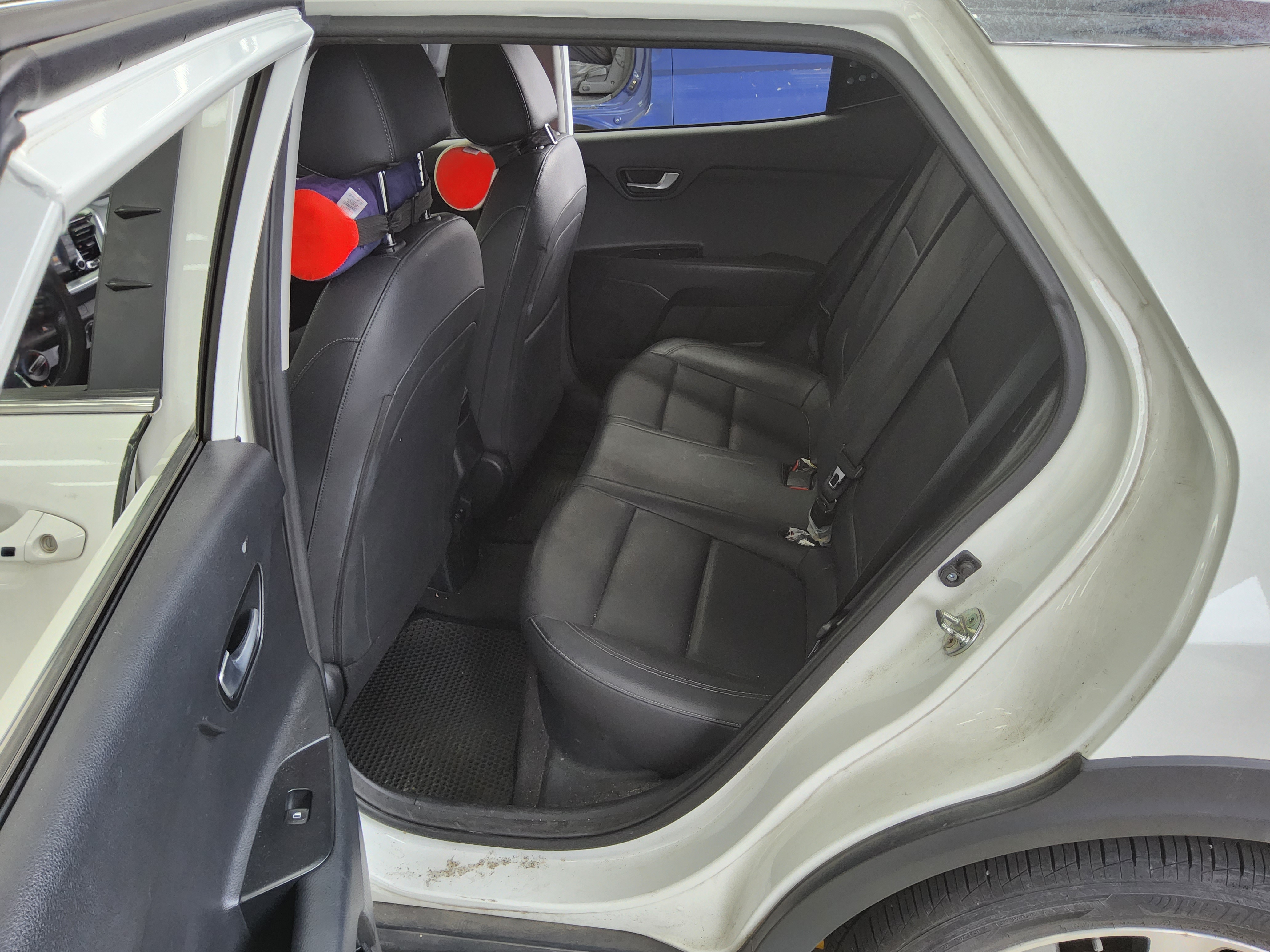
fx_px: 917
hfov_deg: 69.4
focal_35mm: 25
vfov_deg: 54.9
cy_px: 476
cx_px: 635
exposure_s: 1/120
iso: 125
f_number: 2
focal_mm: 3.08
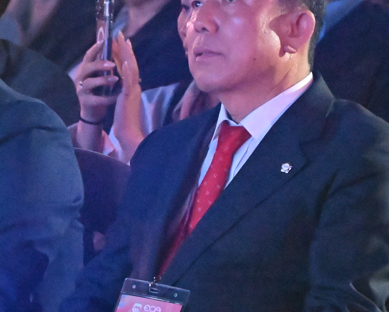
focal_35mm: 696
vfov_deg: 2.2
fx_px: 8013
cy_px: 154
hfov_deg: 2.8
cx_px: 118
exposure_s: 1/160
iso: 20000
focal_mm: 200
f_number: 6.3
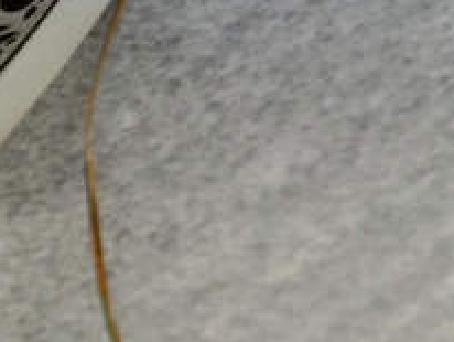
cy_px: 247
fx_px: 1274
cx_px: -306
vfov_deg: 15.2
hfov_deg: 17.3
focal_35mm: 97
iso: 155
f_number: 1.69
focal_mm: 4.76
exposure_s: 1/100
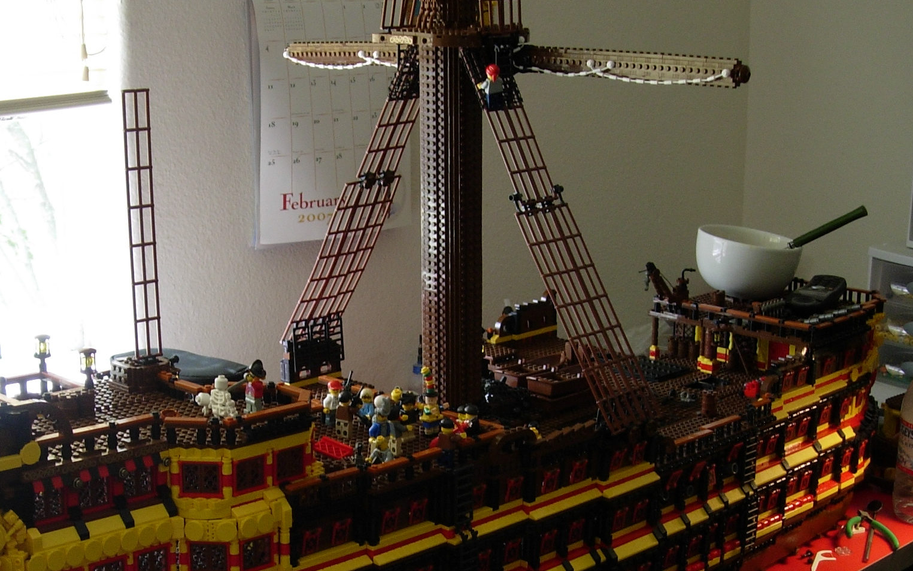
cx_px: 330
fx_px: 1493
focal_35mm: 60
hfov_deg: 33.8
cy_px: 476
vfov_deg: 21.3
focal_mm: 7.8
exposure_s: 1/67.8
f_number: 2.8
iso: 79
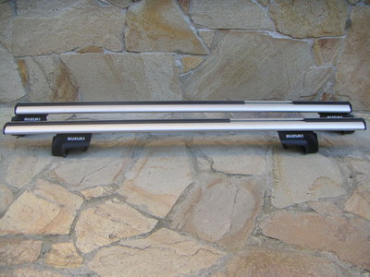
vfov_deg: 38.7
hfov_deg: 50.1
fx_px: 395
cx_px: 185
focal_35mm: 37
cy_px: 138
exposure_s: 1/90
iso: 64
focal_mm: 4.8
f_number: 2.8
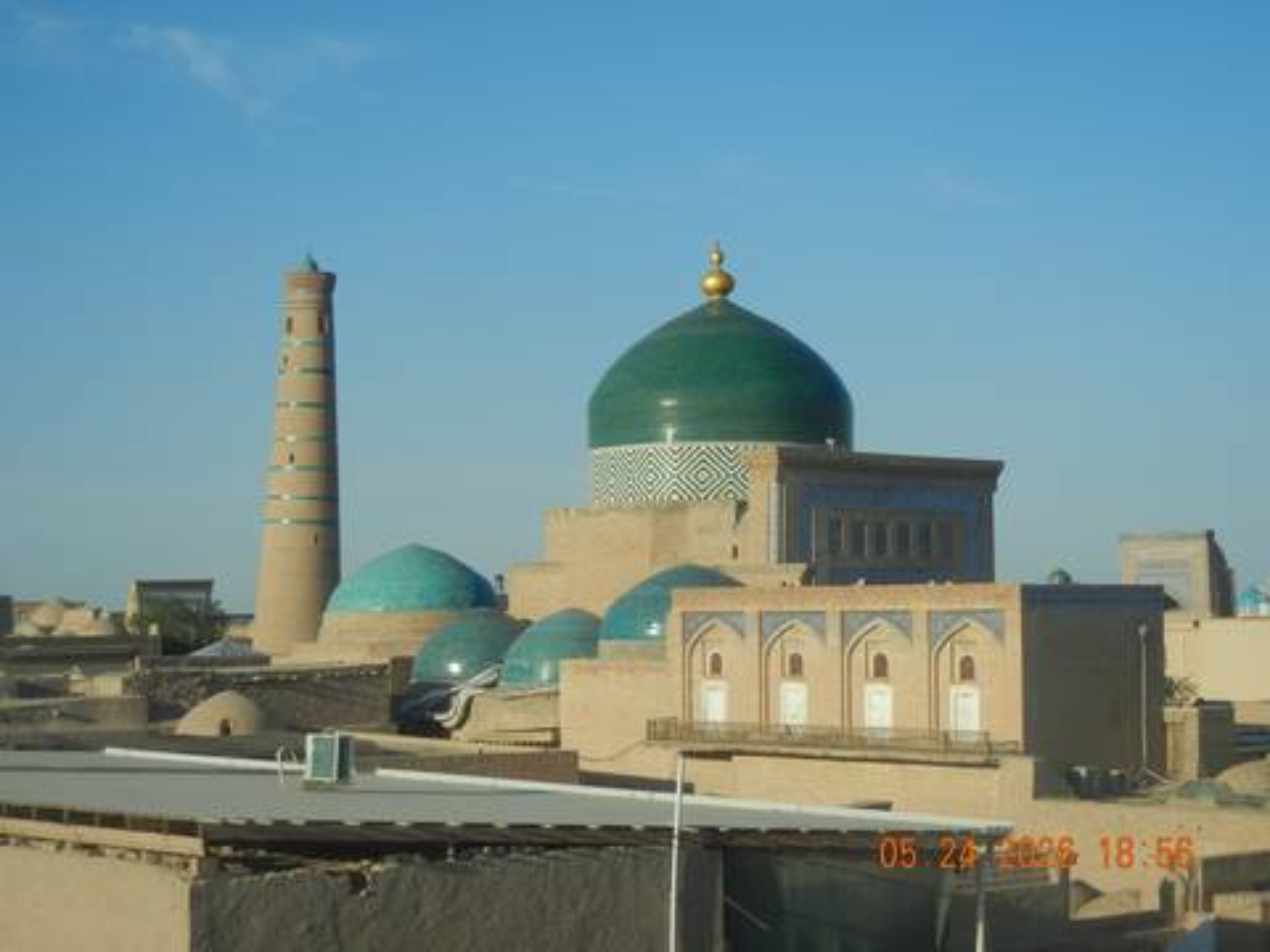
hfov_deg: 28.6
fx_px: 2495
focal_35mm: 68
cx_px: 635
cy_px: 476
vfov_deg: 21.6
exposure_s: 1/356
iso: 160
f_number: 8.2
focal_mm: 12.2
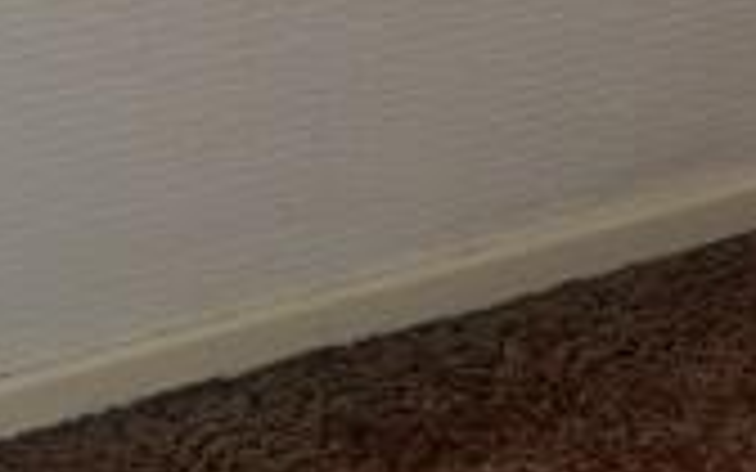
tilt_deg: -12.8
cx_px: 1498
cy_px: -557
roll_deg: -2.8
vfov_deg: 7.4
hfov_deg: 11.3
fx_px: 3461
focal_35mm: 168
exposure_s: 1/121
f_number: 1.5
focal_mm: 5.7
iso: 64
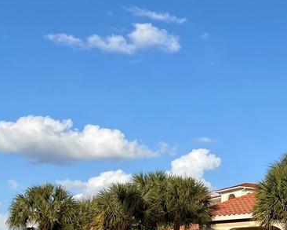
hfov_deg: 24.0
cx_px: 355
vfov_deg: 21.6
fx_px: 603
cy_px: 123
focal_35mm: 71
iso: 32
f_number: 1.6
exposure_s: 1/3559
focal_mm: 5.1
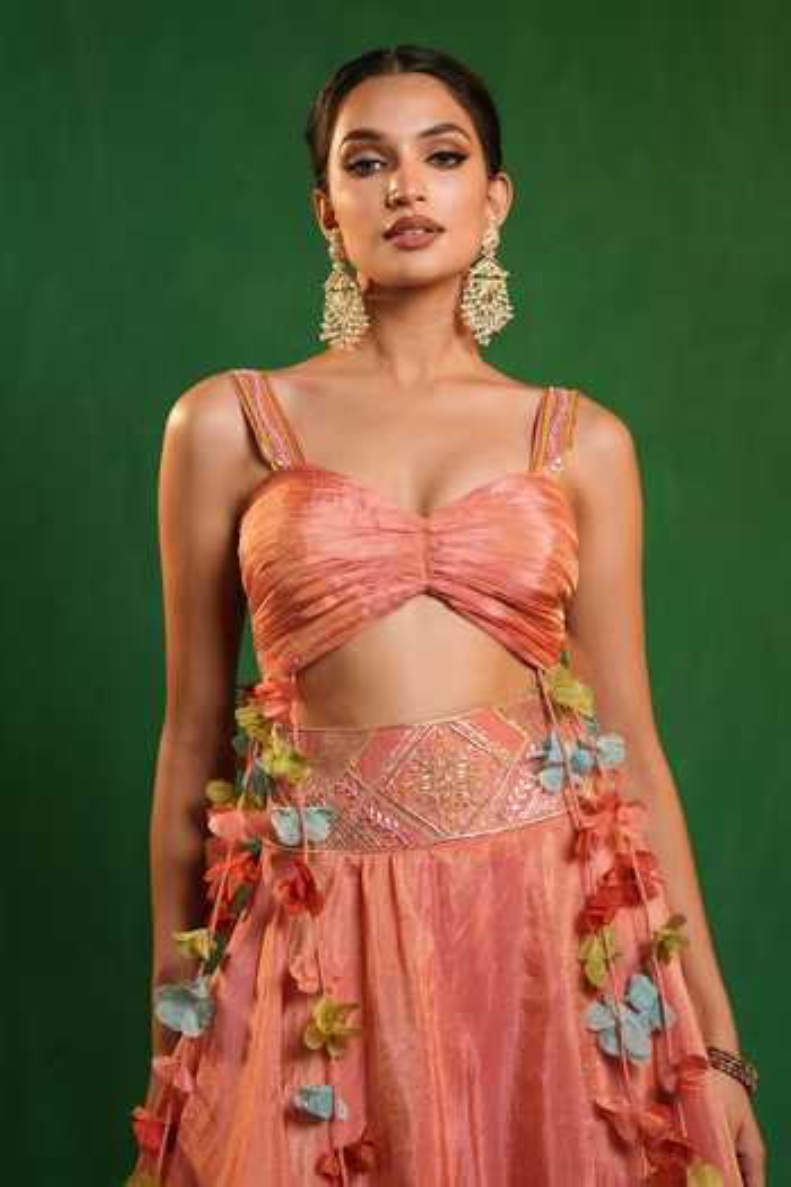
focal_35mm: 50
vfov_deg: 39.6
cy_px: 594
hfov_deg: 27.0
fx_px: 1648
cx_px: 396
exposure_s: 1/160
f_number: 2.8
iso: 400
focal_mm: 50
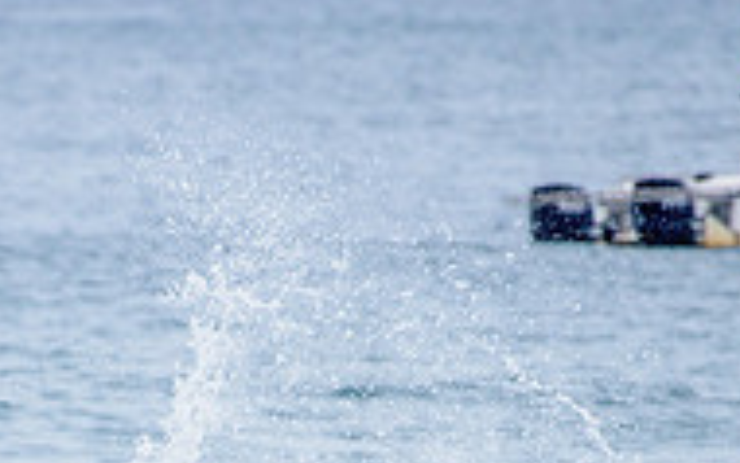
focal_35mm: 1559
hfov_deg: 1.3
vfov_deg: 0.8
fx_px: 31460
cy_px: 718
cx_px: 27
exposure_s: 1/2000
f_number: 5.6
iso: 400
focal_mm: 500
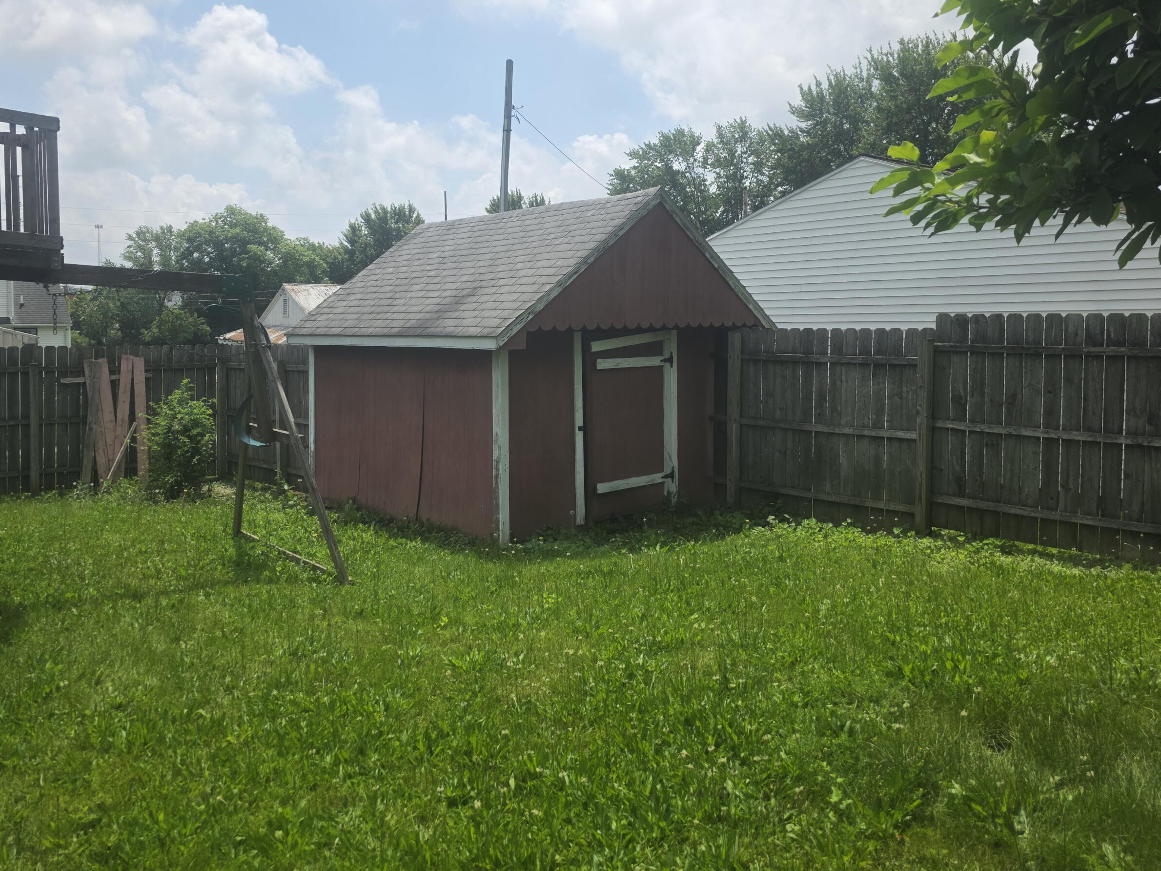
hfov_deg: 61.5
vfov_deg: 48.0
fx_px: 973
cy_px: 356
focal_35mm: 29
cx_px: 509
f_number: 1.7
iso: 80
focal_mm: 6.3
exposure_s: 1/6355
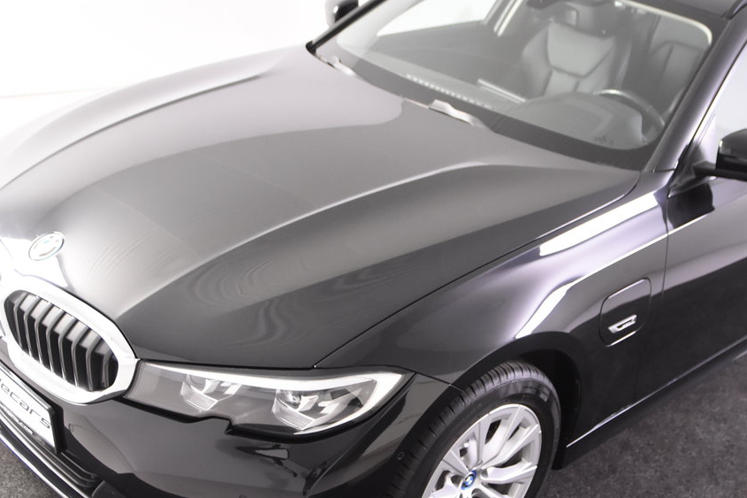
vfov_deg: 26.9
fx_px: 1037
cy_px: 288
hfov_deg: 39.5
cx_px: 441
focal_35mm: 50
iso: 1600
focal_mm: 22
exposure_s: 1/40
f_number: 3.2
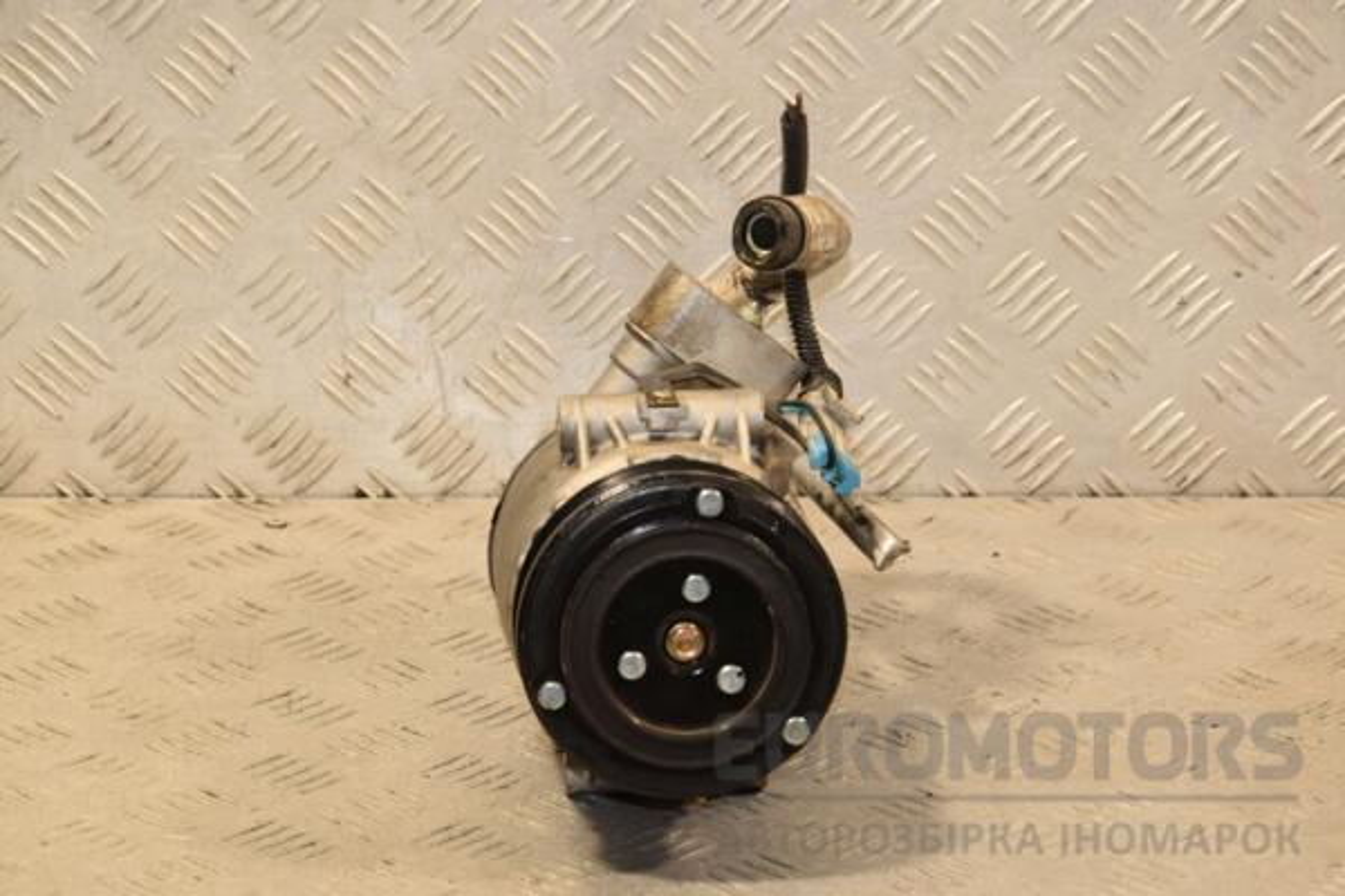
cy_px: 448
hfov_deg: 18.2
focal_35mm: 112
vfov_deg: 12.2
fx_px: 4203
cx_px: 672
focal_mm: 75
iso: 800
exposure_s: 1/80
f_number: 9
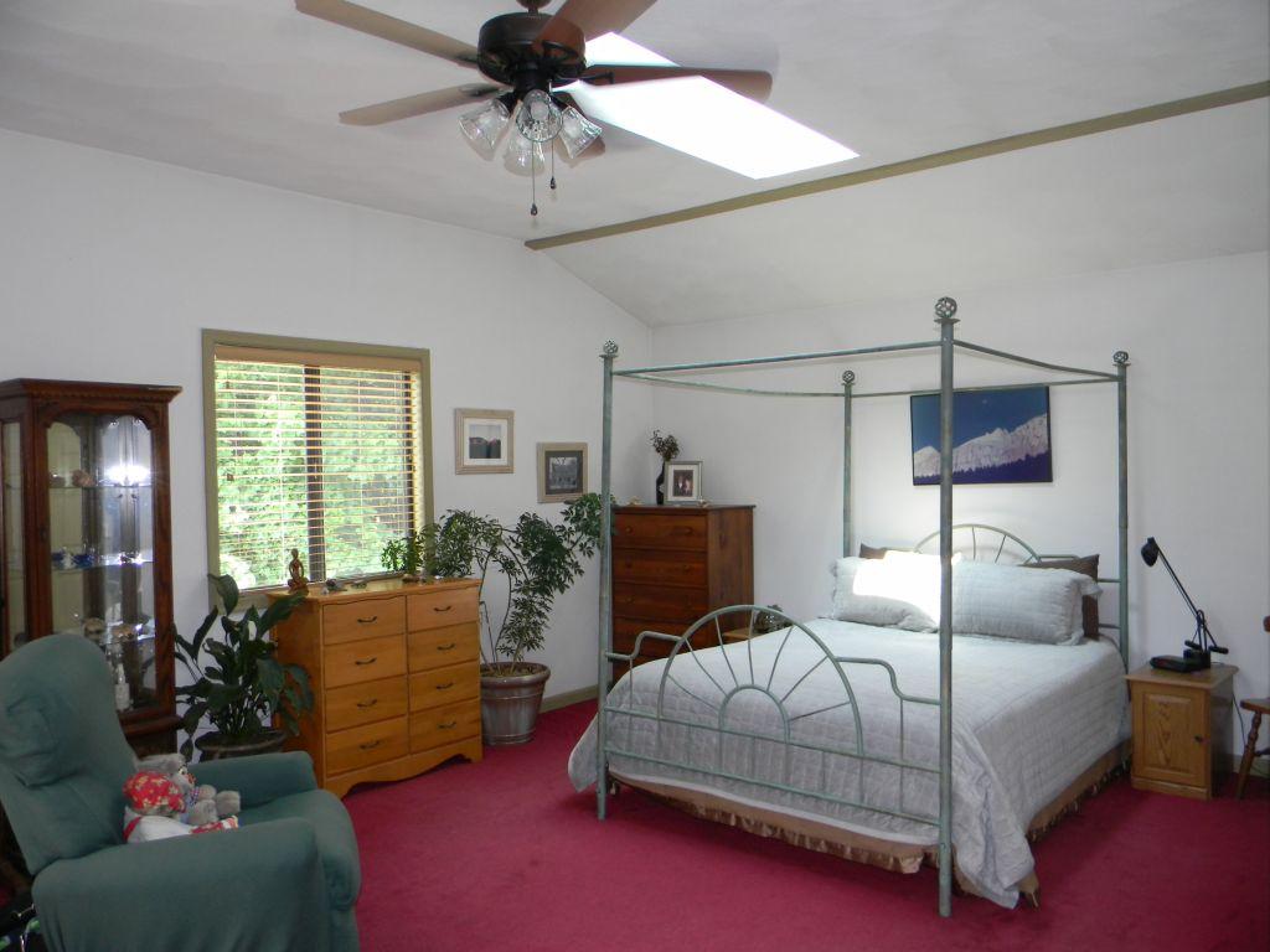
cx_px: 635
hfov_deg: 63.4
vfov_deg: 49.7
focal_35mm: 28
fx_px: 1027
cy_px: 476
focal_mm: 5
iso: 158
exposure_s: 1/30
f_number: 3.5
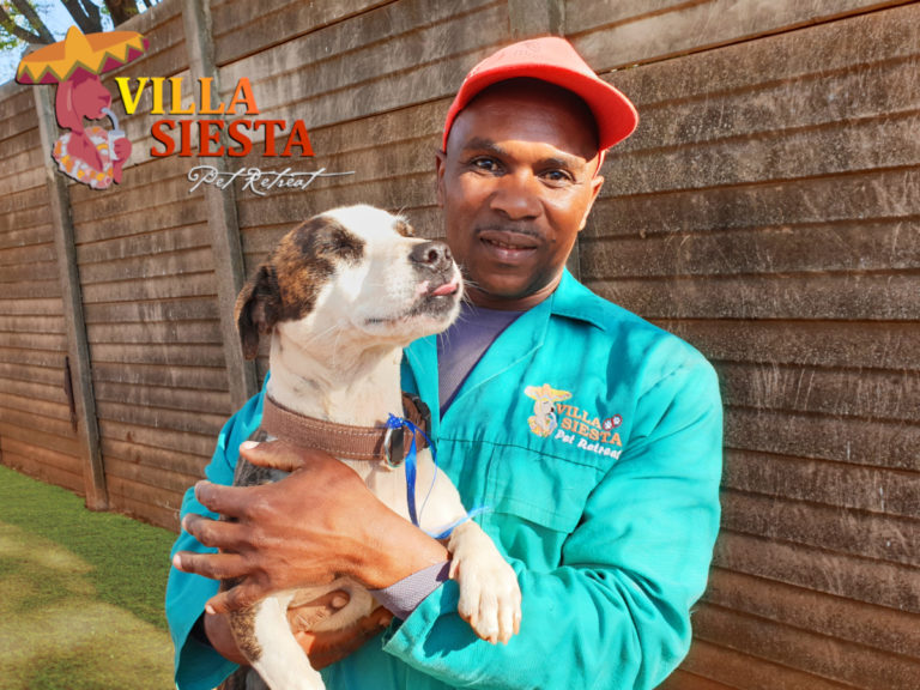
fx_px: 691
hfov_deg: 67.3
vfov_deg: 53.1
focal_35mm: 26
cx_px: 460
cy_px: 345
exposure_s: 1/622
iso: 50
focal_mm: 4.3
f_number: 2.4
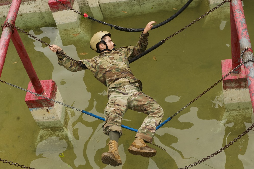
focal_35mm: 70
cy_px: 84
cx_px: 127
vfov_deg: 19.4
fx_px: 493
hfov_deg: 28.9
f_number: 6.3
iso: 800
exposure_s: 1/1600
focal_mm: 70
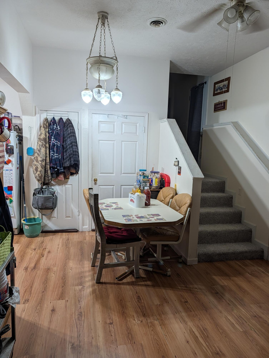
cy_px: 179
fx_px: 248
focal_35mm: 24
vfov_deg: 71.5
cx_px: 134
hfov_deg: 56.9
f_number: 1.68
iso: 19
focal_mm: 6.9
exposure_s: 1/33.2
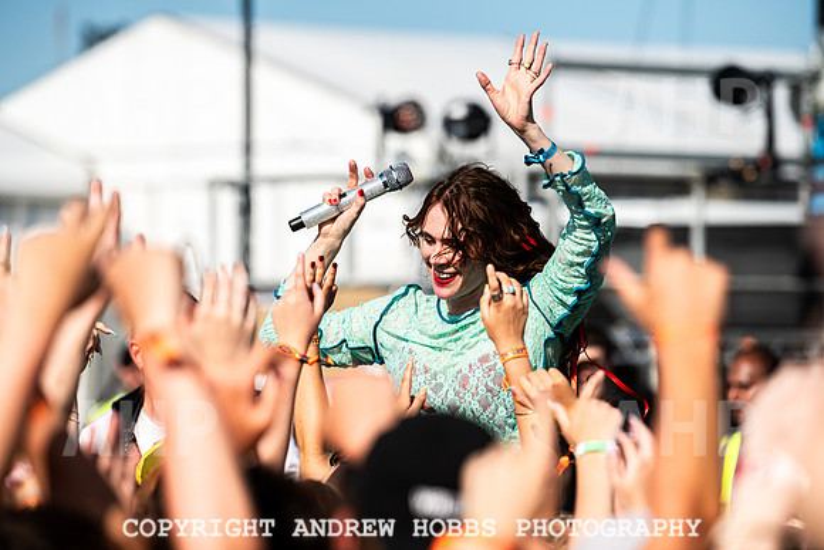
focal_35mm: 200
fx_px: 4579
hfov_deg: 10.3
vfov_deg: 6.9
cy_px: 275
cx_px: 412
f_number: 4
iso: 200
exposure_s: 1/5000
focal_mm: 200
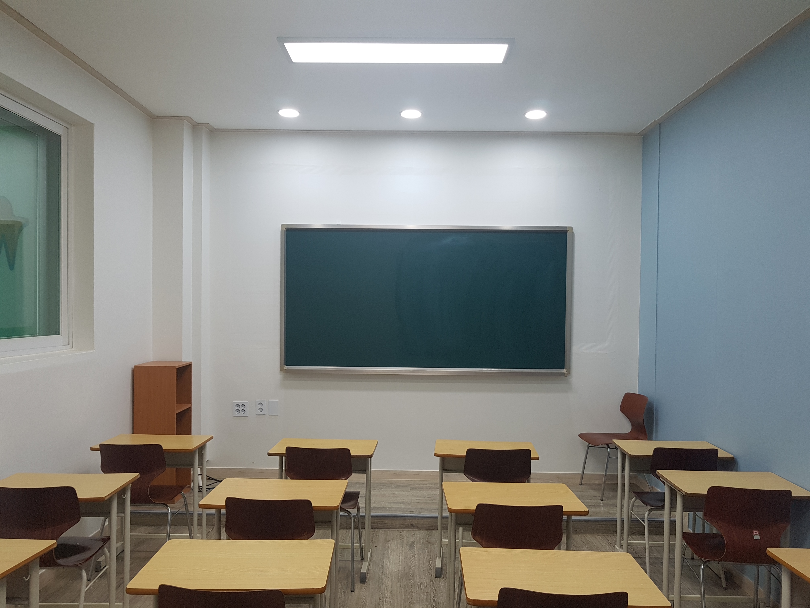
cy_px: 304
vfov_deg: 53.1
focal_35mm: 26
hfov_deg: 67.3
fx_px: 608
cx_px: 405
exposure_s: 1/60
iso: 64
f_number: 1.7
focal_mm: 4.2
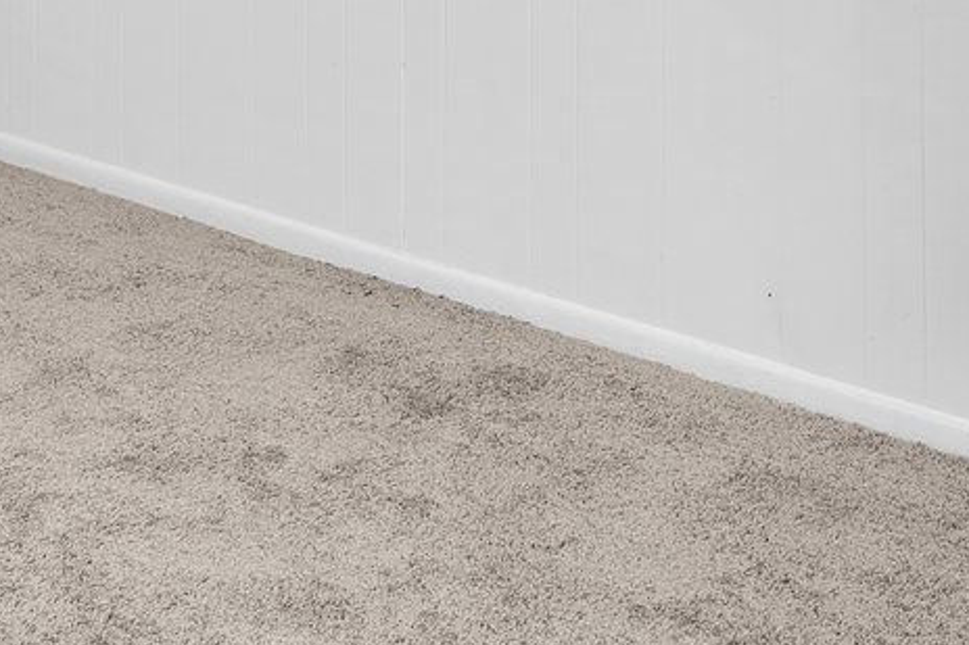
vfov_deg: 16.9
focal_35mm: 75
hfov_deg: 27.0
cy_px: -233
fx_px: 2018
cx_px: 543
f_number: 8
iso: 100
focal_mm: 17
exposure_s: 1
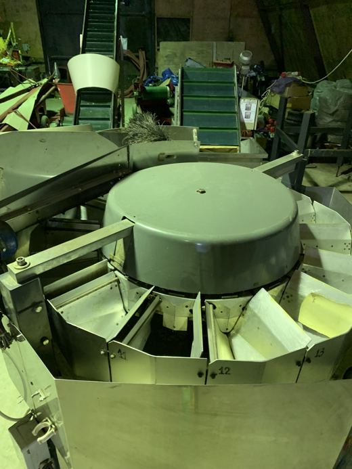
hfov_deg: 53.1
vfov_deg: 67.3
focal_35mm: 26
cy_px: 234
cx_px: 176
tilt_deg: -30.7
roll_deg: -0.4
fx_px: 352
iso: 400
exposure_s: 1/33
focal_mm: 4.25
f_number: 1.8
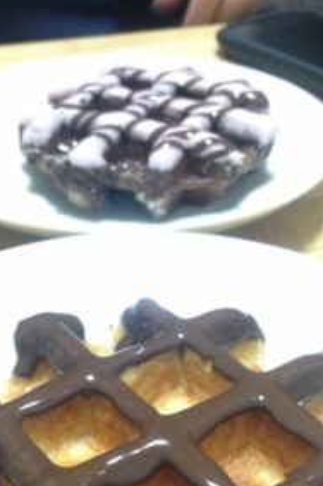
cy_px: 313
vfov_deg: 34.3
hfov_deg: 23.3
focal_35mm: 58
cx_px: 148
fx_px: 782
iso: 320
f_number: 2.4
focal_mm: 4.28
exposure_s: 1/20
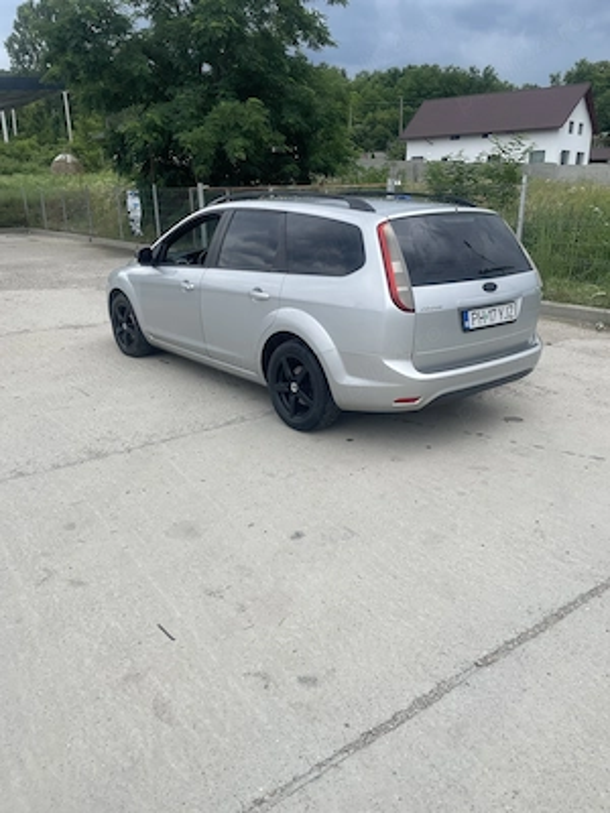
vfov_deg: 67.3
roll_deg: +1.0
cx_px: 305
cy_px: 406
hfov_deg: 53.1
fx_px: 611
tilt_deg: -19.1
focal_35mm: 26
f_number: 1.6
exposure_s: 1/2451
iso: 50
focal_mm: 4.2
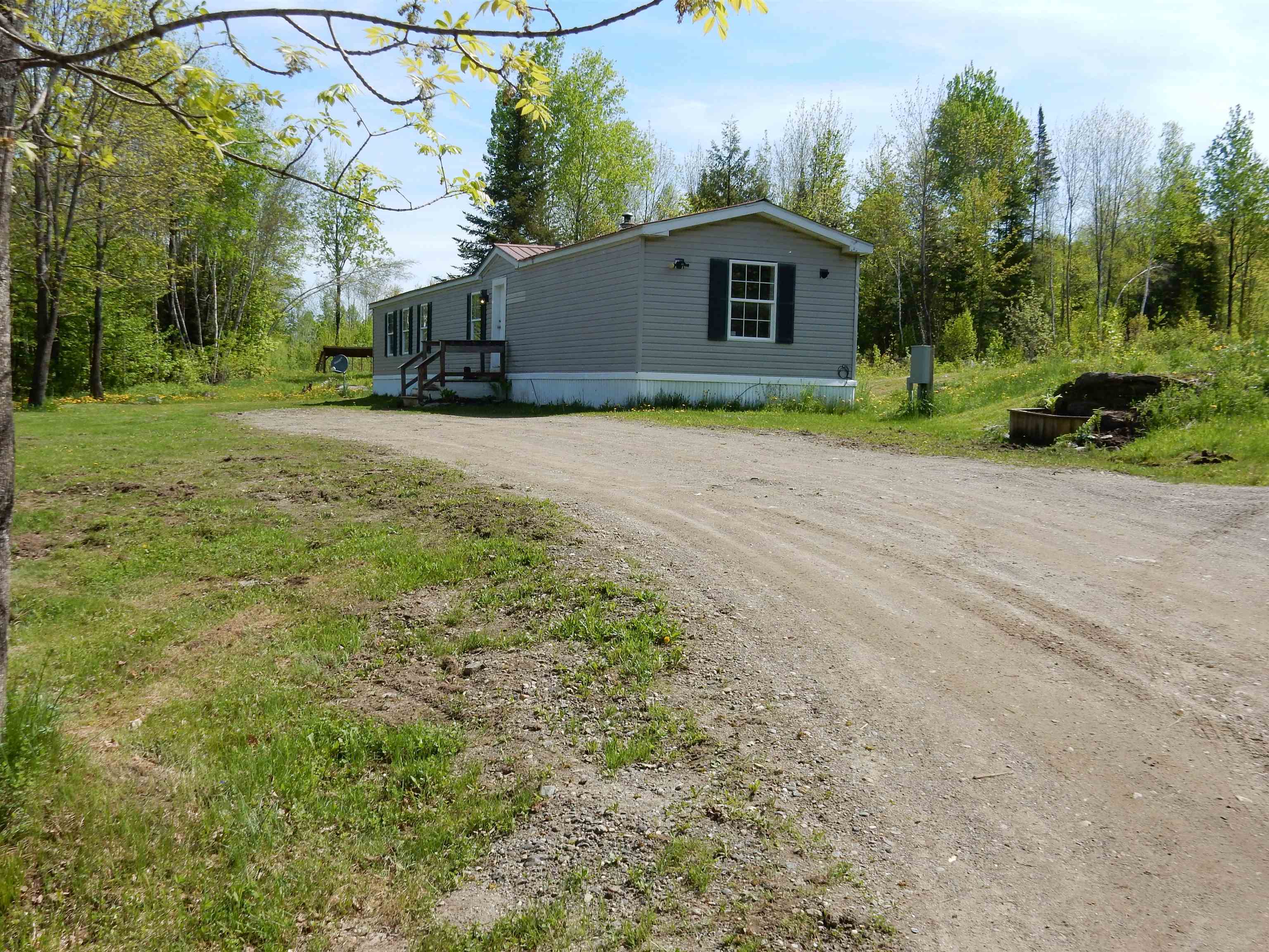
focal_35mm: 36
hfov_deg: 51.4
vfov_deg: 39.7
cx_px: 634
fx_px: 1320
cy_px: 476
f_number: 4
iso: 125
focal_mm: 6.4
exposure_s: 1/800
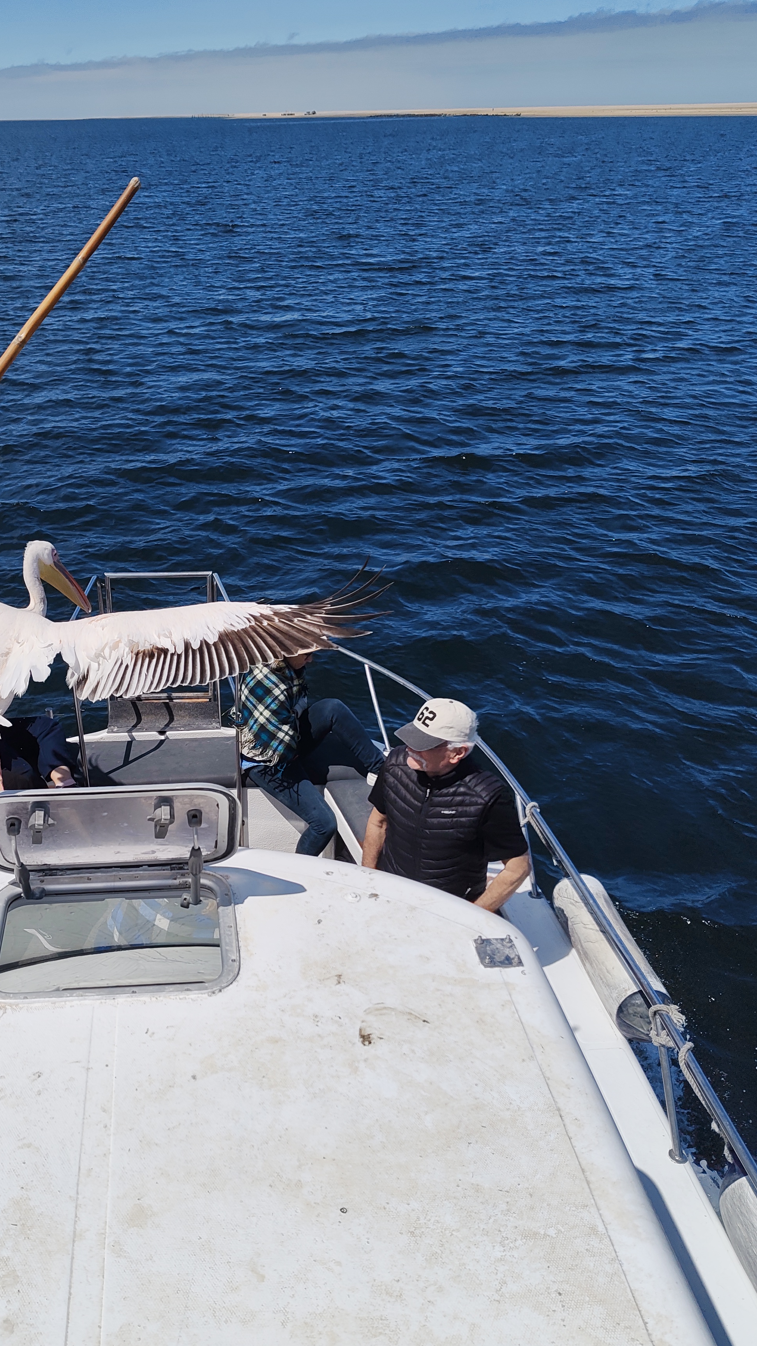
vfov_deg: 62.6
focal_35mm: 31
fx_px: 1106
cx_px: 244
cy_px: 670
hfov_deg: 37.3
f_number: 1.88
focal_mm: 5.56
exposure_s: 1/2567
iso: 50
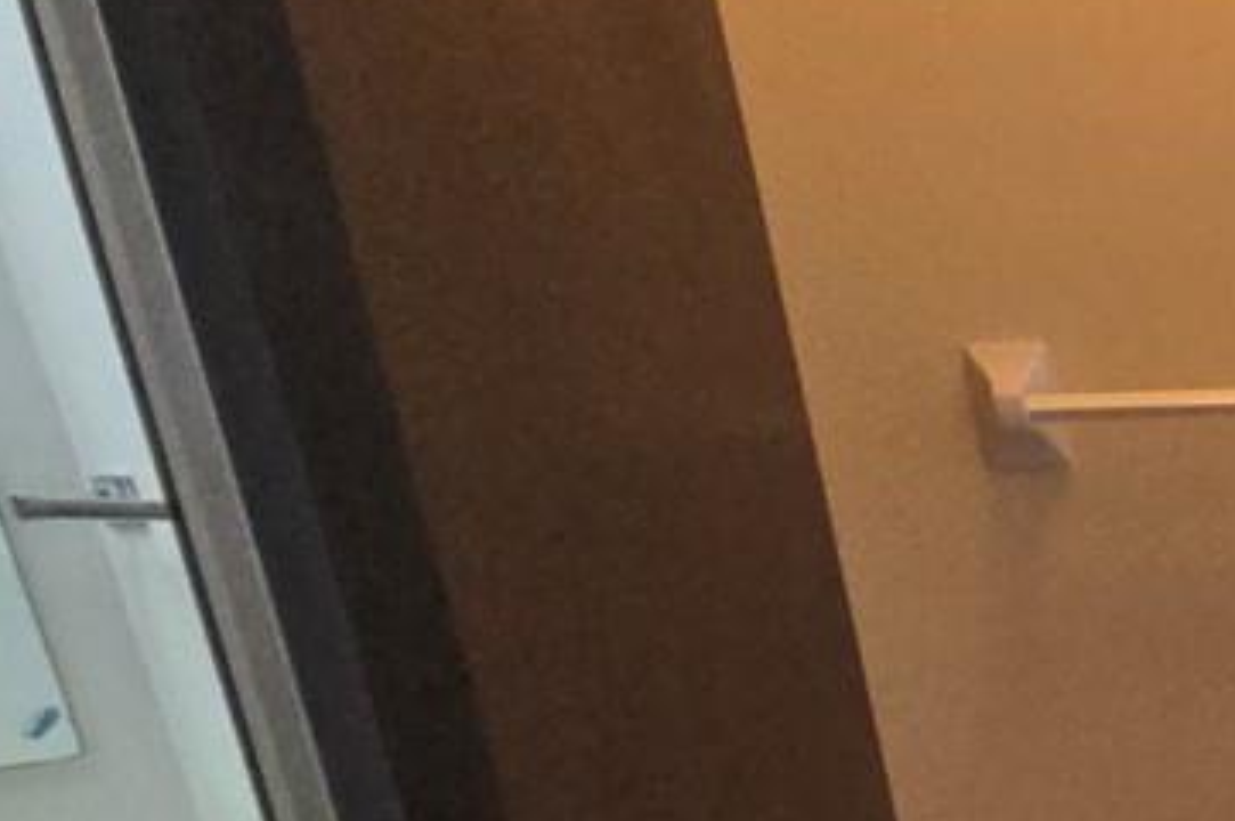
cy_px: 910
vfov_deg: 21.4
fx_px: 2056
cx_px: 2343
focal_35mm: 60
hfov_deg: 20.4
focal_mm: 2.2
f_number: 2.2
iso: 250
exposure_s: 1/60
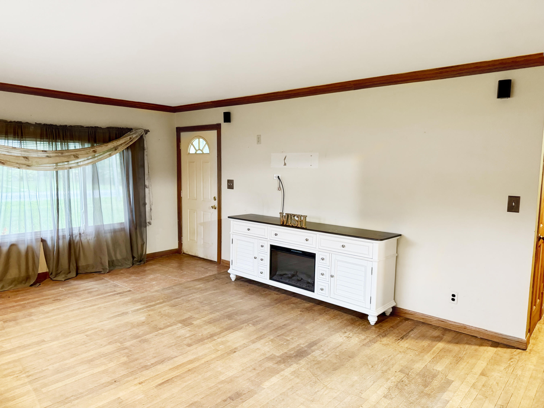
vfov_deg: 56.8
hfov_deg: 71.6
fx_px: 377
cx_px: 272
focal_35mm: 24
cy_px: 204
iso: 500
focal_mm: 6.76
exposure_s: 1/60
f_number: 1.78
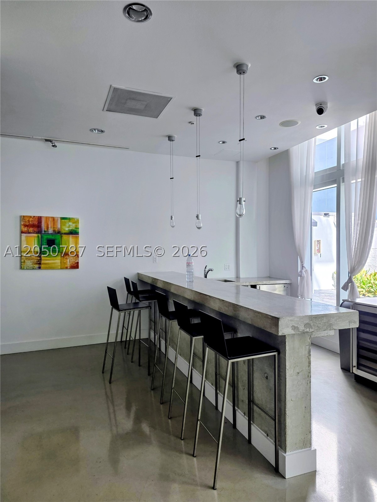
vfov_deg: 73.9
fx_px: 334
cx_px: 188
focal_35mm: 23
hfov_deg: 58.9
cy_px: 251
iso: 125
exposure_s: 1/180
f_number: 1.7
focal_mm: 6.3
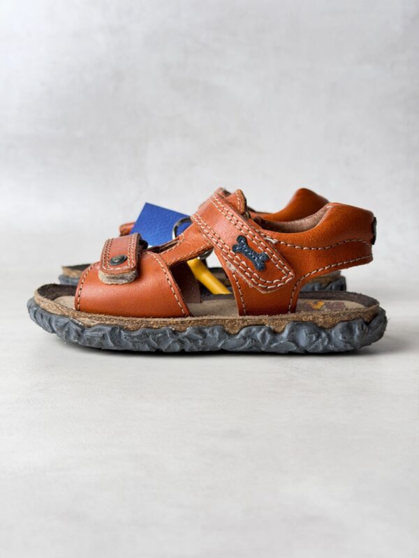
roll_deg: -0.7
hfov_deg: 30.3
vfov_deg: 39.7
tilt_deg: -9.0
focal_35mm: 48
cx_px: 210
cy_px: 279
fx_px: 775
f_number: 1.78
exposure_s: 1/100
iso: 125
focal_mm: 6.76
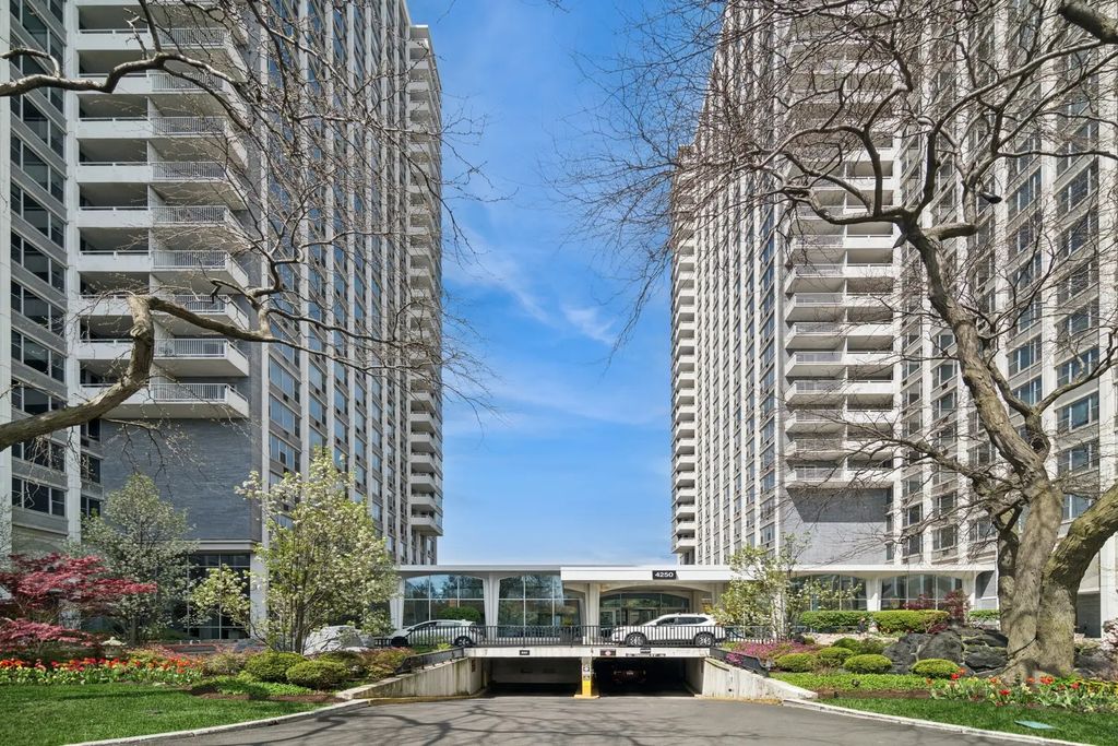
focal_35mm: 18
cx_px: 559
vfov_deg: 67.4
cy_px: 373
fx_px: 559
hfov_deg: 90.0
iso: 200
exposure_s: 1/500
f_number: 8
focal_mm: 12
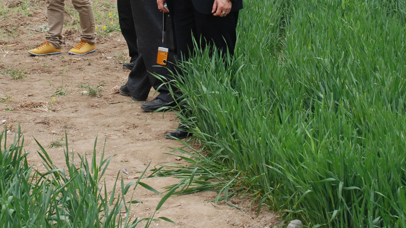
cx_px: 180
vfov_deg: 9.9
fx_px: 1303
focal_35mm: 121
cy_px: -15
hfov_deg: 17.7
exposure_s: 1/320
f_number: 7.1
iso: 320
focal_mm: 38
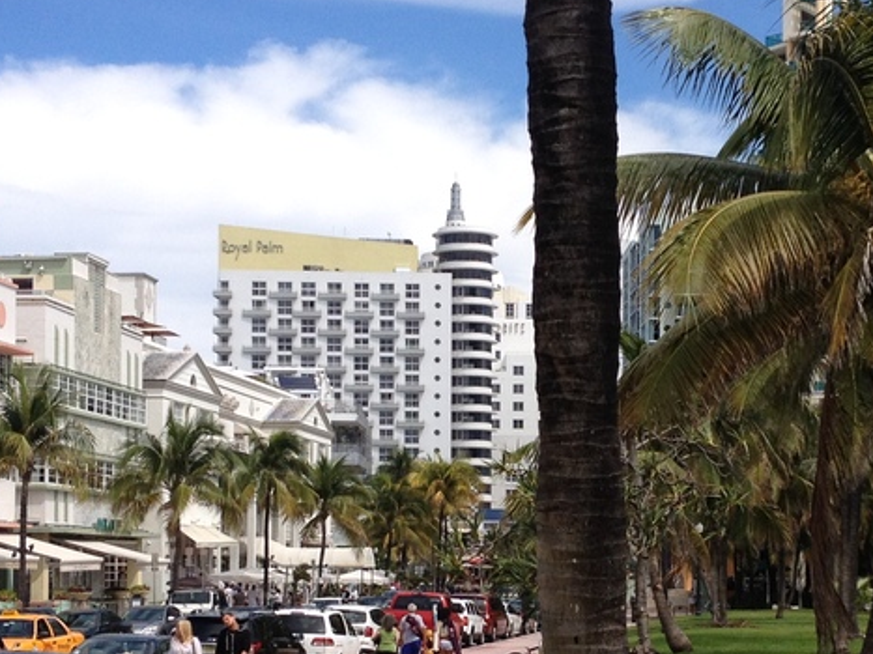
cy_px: 544
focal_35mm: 90
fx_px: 2269
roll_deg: +0.1
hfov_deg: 21.7
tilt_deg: -1.3
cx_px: 587
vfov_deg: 16.3
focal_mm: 4.28
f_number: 2.4
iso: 50
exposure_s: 1/1623
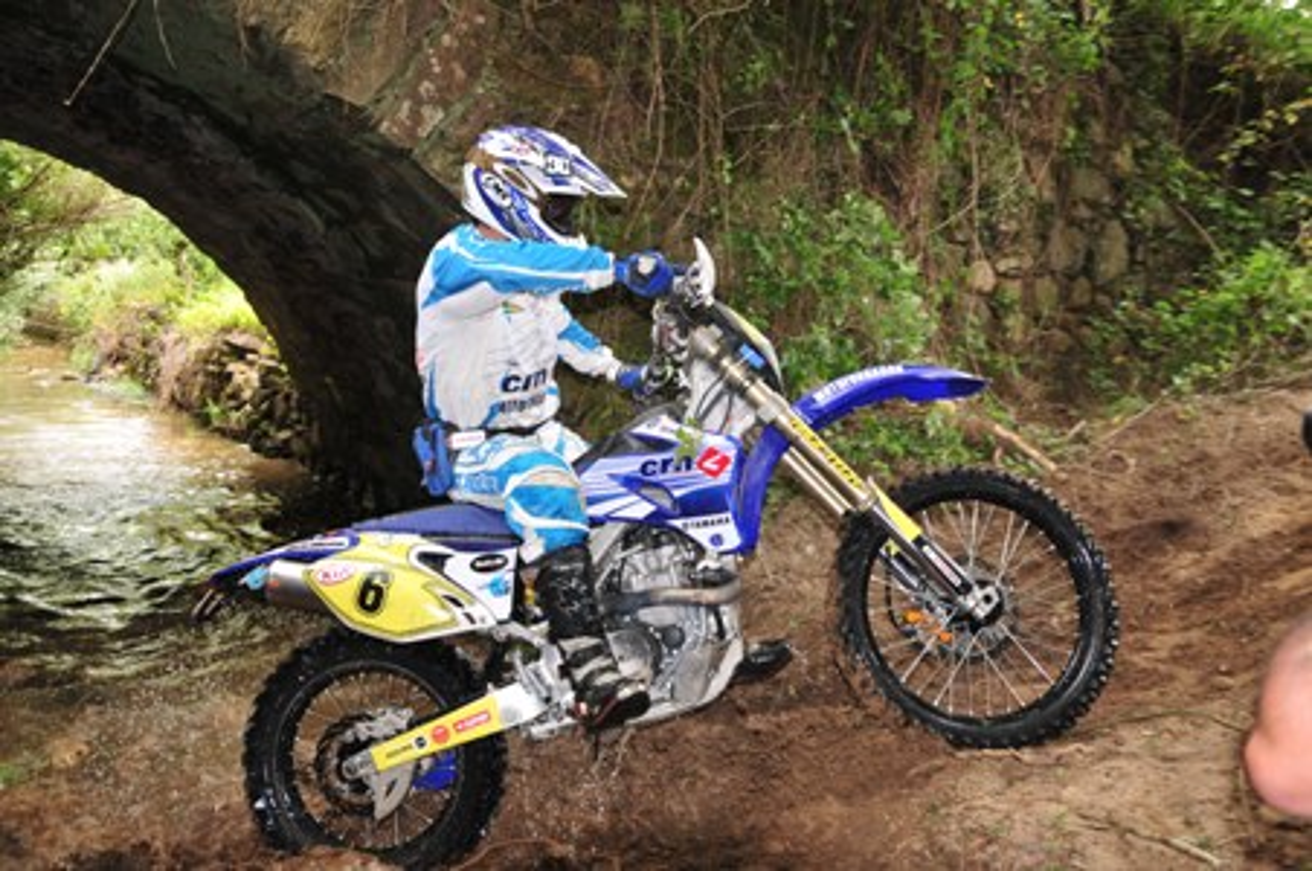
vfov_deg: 35.4
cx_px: 656
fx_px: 1365
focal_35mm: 38
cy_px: 436
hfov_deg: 51.3
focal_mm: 25
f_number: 4
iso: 400
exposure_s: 1/250
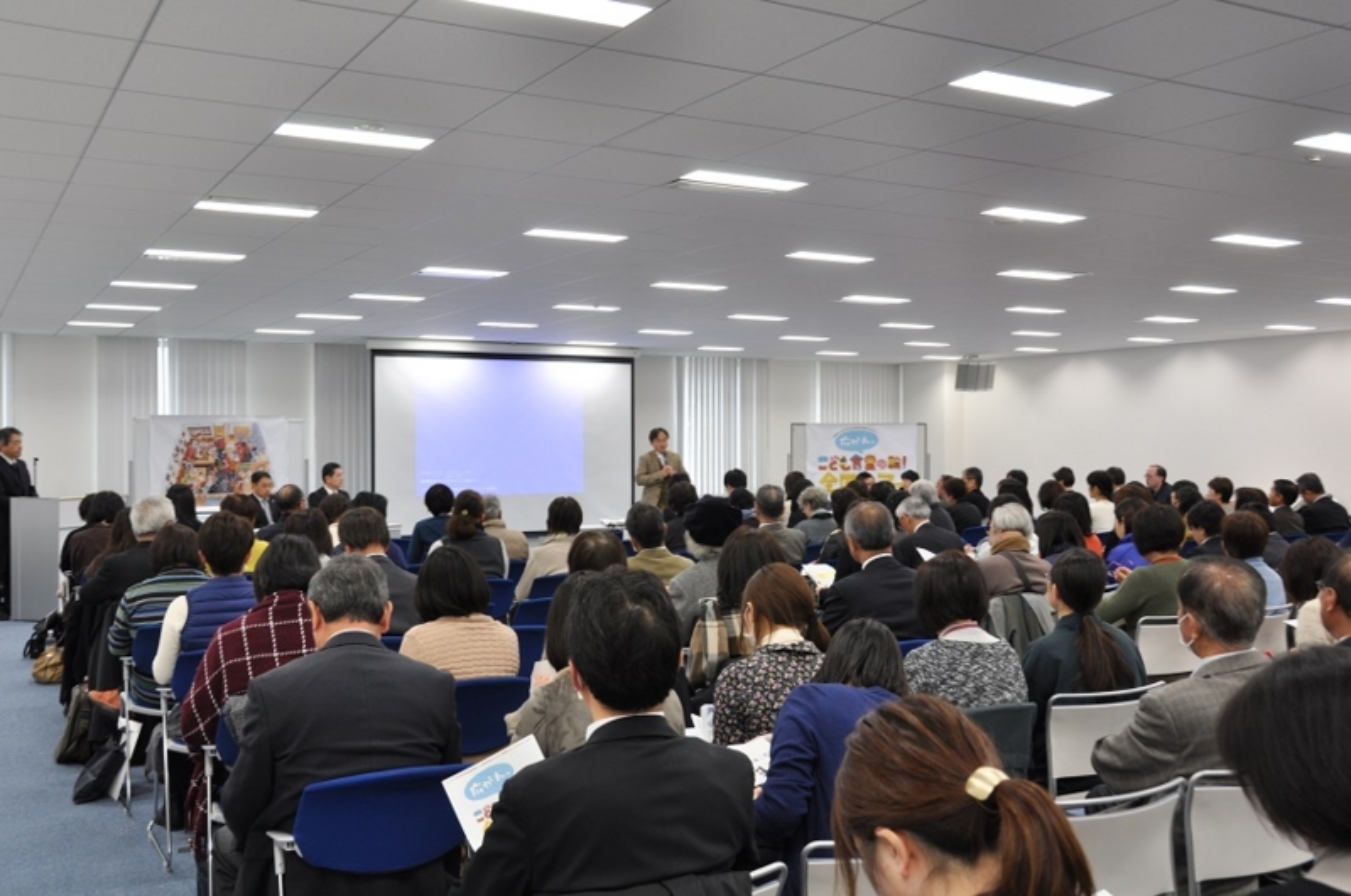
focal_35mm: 33
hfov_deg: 57.3
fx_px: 1237
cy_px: 448
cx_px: 676
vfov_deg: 39.9
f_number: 5.6
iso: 320
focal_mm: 22
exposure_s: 1/30
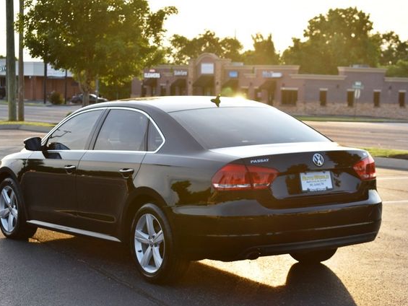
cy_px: 153
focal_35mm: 85
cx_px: 210
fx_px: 1002
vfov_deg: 17.4
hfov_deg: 23.0
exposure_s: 1/250
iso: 220
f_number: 5.6
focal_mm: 52
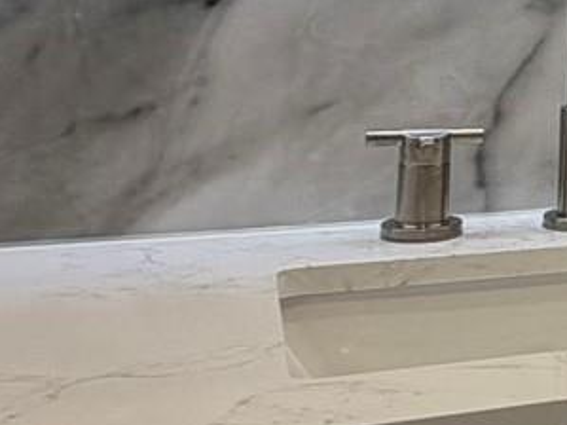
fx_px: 1572
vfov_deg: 15.0
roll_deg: -3.7
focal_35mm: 96
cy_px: -32
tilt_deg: -3.4
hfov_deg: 13.2
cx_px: 1472
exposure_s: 1/63
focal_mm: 2.22
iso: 64
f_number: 2.2
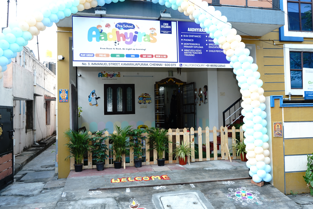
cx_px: 156
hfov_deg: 61.9
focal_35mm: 30
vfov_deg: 43.6
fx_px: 261
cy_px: 104
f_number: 6.3
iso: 640
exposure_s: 1/250
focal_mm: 30
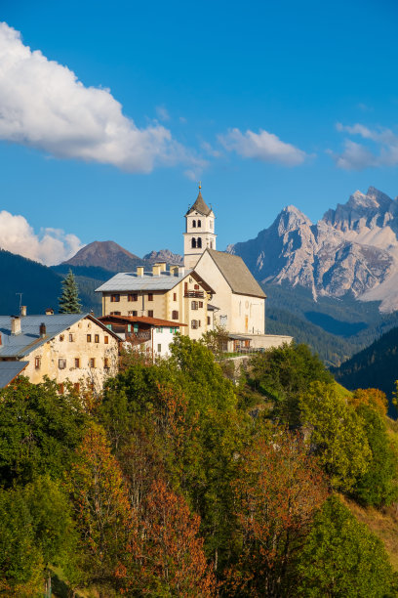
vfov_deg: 24.5
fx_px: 1376
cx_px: 199
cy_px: 299
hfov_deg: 16.5
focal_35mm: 83
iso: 200
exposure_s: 1/600
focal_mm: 55
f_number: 7.1
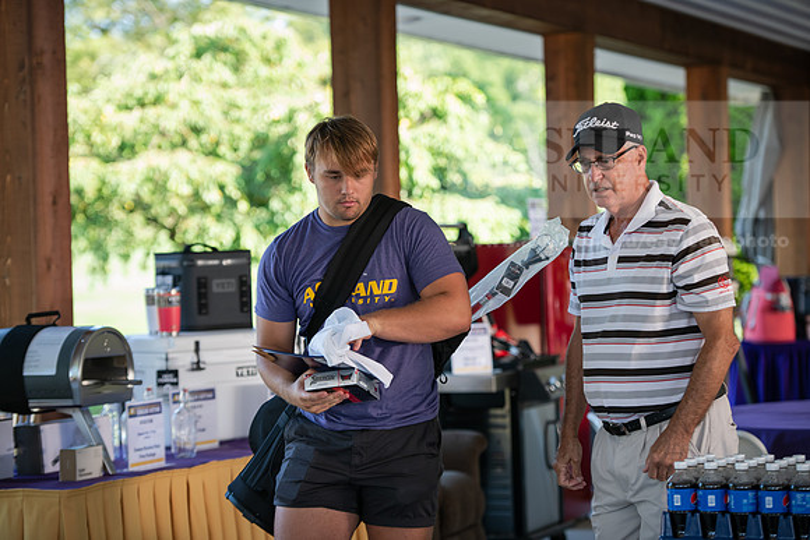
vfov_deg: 12.5
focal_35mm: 110
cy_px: 270
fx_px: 2475
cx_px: 405
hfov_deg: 18.6
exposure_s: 1/250
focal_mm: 110
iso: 250
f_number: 3.2
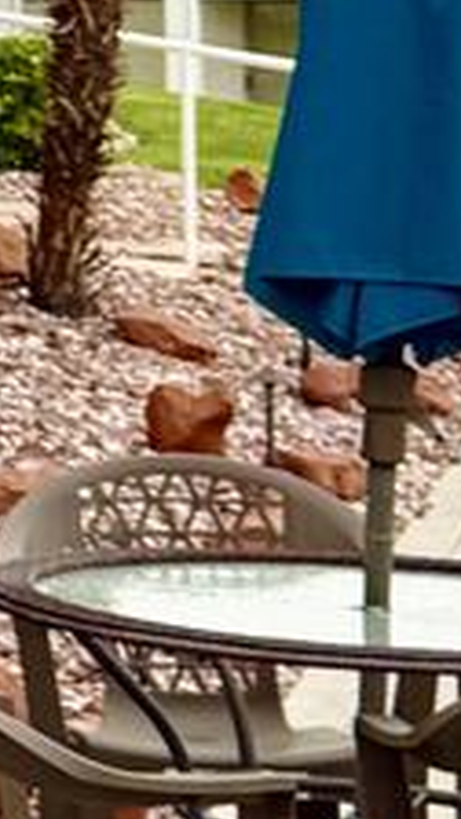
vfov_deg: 11.9
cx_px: -1361
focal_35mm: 179
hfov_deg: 5.8
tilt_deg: -1.9
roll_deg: +0.6
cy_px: -11
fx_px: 3890
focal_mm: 6.76
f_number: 1.78
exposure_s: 1/2445
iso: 80
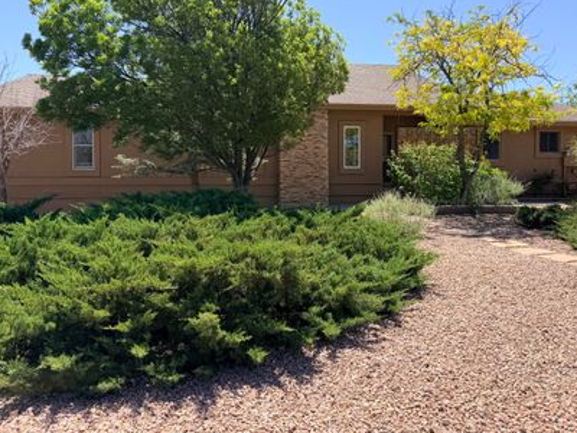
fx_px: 500
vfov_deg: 46.7
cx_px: 310
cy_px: 194
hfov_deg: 59.9
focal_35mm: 30
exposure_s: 1/3021
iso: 80
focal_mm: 6.76
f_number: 1.78
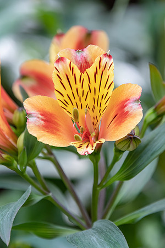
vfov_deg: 3.4
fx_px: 4125
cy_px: 124
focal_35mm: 600
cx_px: 82
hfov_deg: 2.3
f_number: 9
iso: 400
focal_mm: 400
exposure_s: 1/60
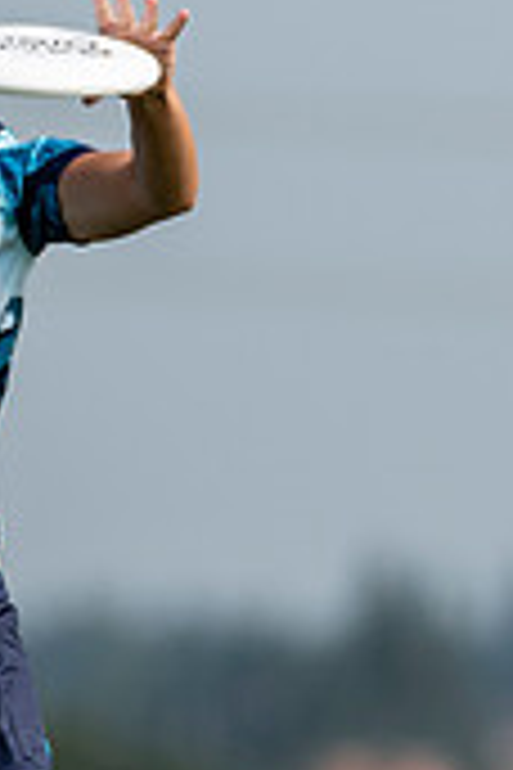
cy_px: 521
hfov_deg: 0.6
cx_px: 40
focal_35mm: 2283
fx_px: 48795
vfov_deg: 0.9
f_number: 4
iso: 100
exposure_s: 1/1250
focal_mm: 340
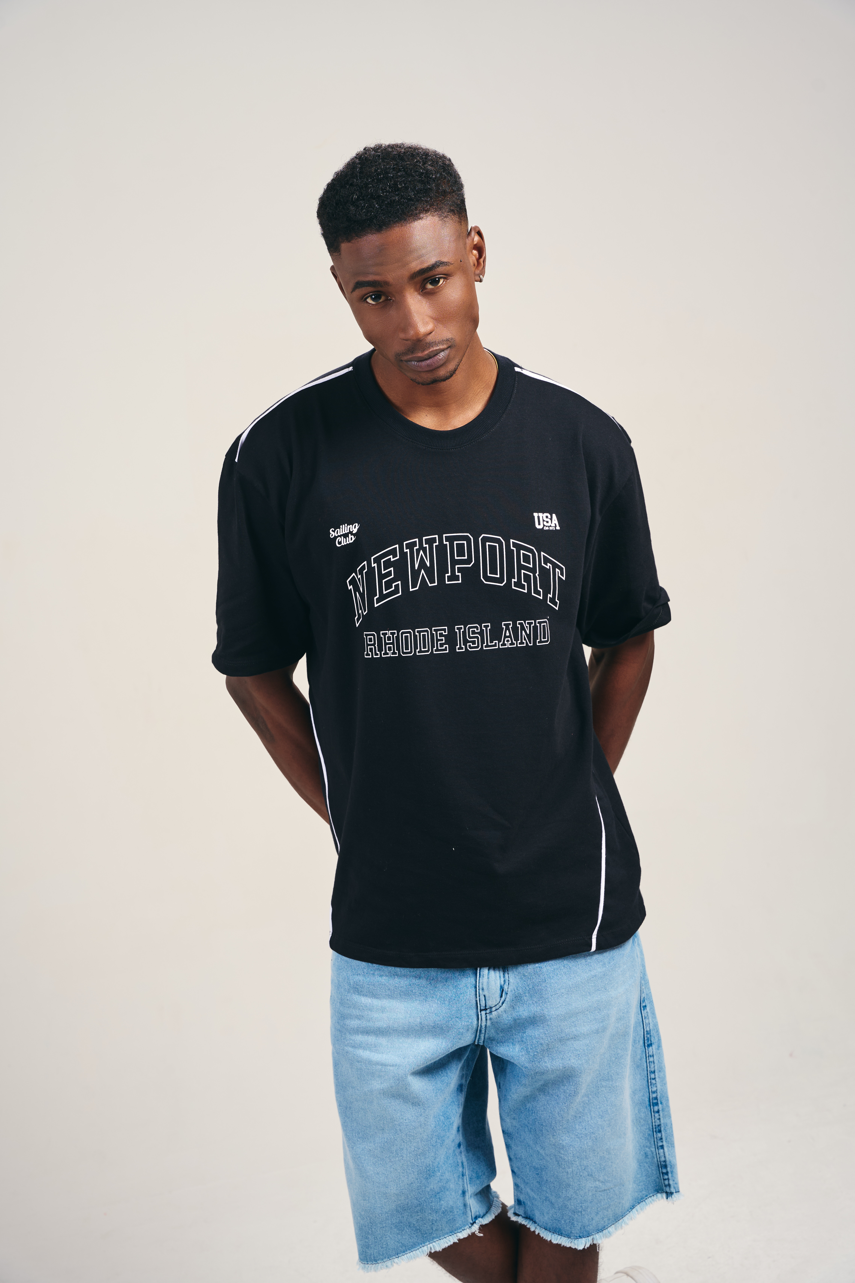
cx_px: 428
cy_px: 642
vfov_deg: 35.9
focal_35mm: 56
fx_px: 1977
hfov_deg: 24.4
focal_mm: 55.5
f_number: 7.1
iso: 160
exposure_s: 1/125
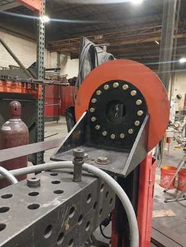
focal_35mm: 26
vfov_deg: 67.3
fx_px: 186
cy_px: 124
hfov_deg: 53.1
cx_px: 93
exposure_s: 1/24
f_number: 1.8
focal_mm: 4
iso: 1000
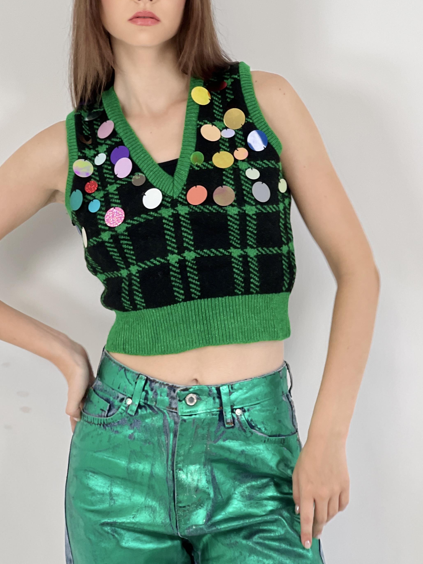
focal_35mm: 113
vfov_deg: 17.4
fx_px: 1841
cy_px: 280
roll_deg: +3.0
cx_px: 173
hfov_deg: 13.1
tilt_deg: -5.6
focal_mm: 9
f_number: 2.8
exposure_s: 1/100
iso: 100
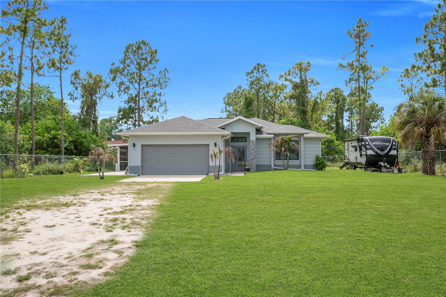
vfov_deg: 43.6
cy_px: 148
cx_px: 223
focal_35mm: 30
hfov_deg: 61.9
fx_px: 372
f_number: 8
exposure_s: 1/320
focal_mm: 20
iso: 100
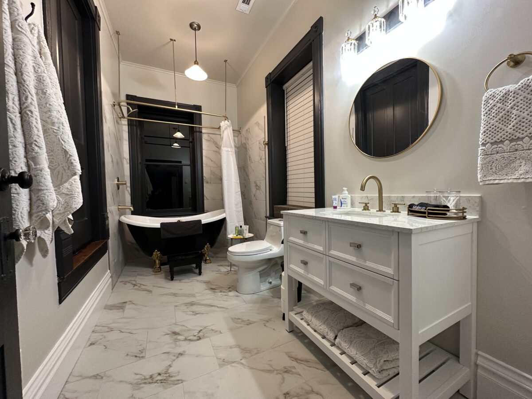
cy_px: 200
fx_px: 215
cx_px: 266
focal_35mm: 14
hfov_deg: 102.1
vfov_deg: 85.7
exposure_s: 1/60
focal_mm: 2.22
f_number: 2.2
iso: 250
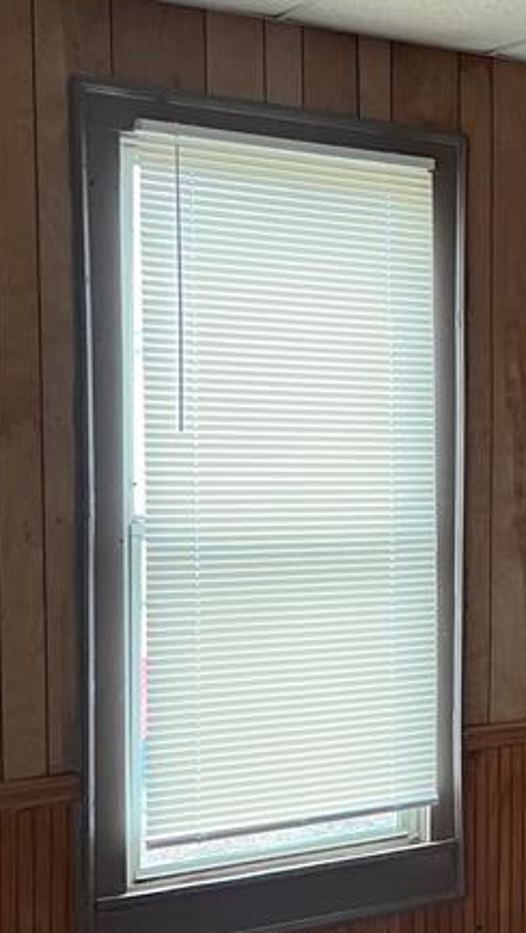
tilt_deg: -2.1
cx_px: 649
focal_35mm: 67
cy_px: 500
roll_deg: +0.5
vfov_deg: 31.4
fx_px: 1659
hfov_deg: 17.1
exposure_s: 1/60
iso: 200
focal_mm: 5.7
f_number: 1.5
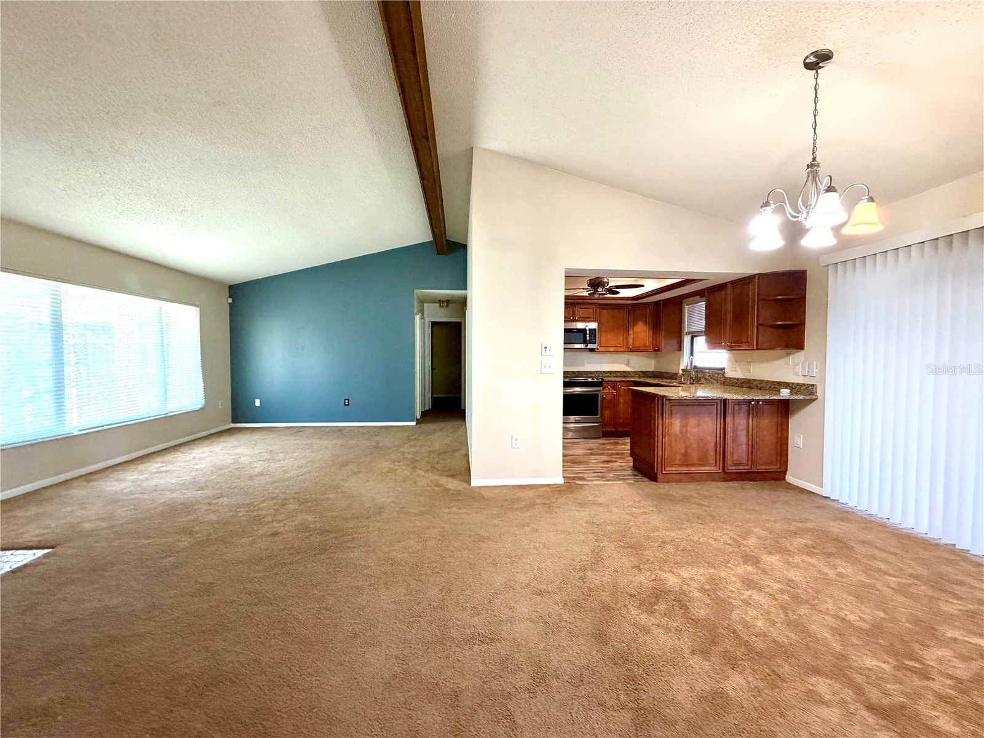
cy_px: 369
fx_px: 398
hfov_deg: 102.1
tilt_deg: -1.8
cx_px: 492
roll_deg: +0.6
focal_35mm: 14
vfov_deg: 85.7
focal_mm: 2.22
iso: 320
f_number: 2.2
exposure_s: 1/60
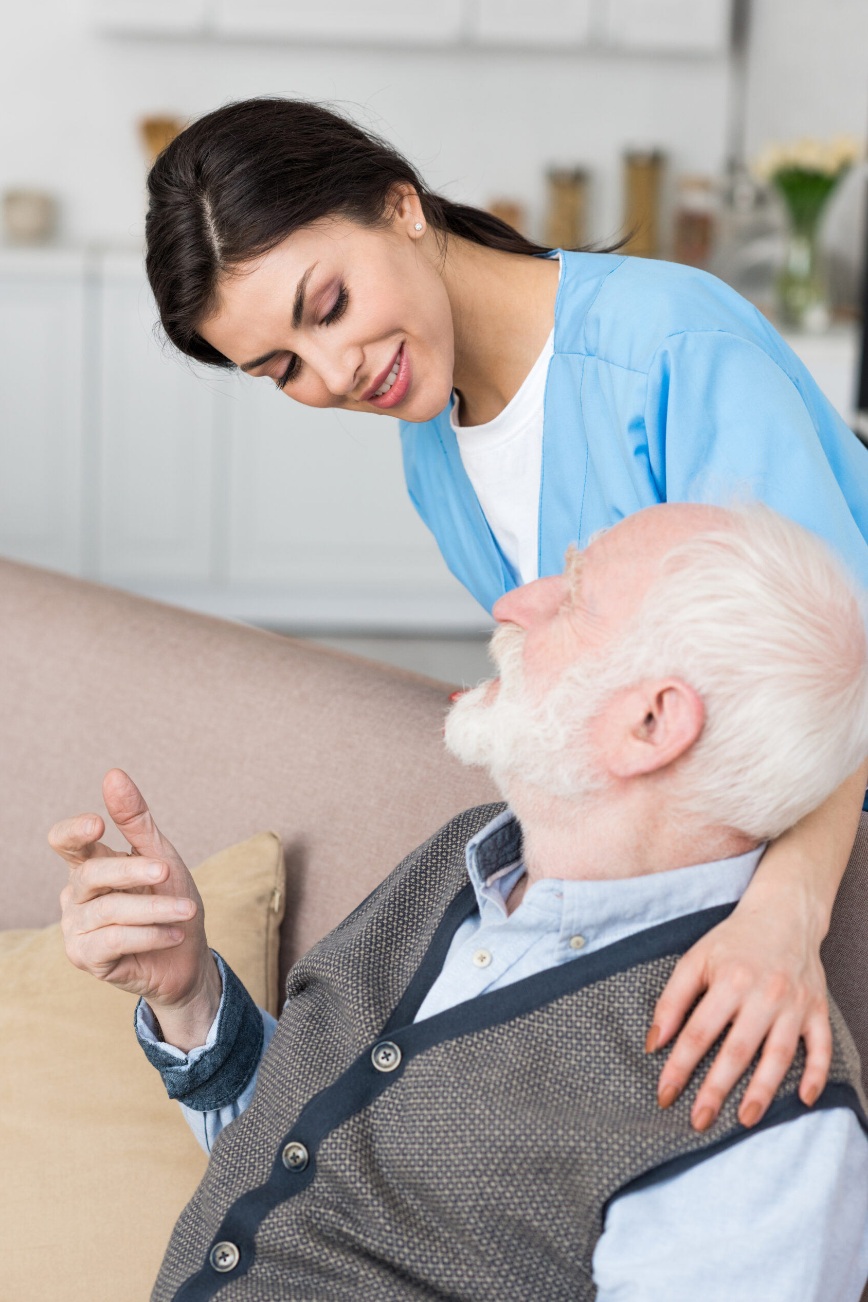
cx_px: 438
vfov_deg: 23.6
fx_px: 3109
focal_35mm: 86
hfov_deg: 15.9
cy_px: 655
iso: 320
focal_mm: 85
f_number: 3.5
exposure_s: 1/250
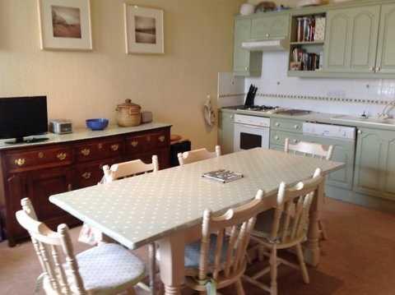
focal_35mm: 35
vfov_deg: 40.6
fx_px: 399
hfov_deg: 52.7
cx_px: 198
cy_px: 148
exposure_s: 1/17
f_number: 2.4
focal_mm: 4.28
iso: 50
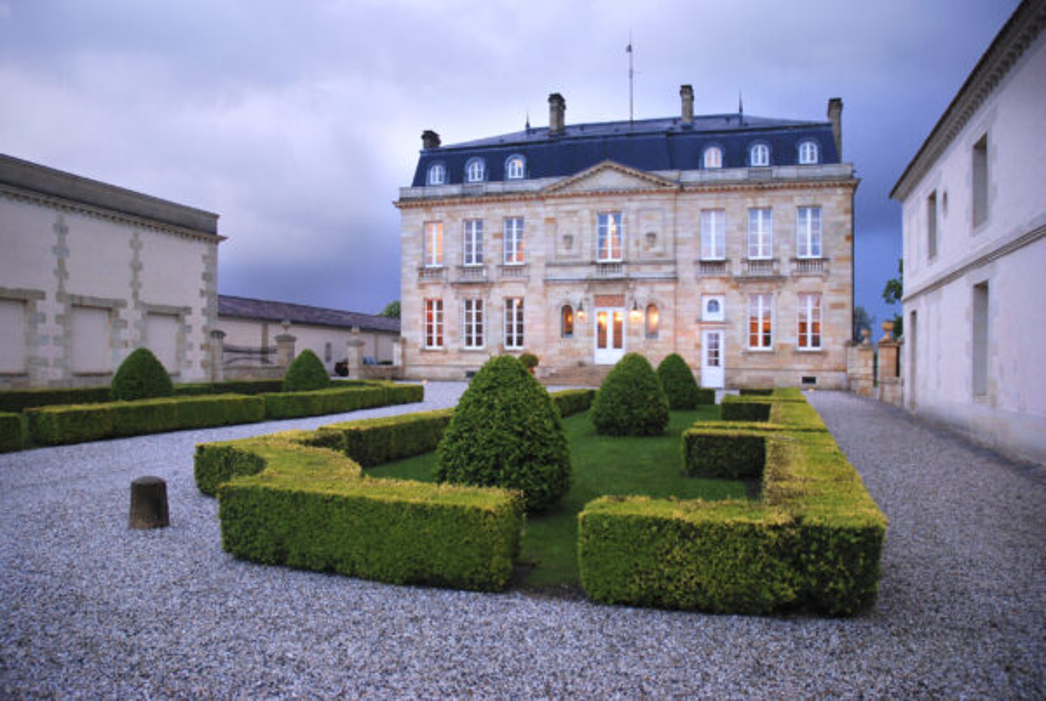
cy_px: 350
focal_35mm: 27
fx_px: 786
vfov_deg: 48.1
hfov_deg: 67.3
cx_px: 523
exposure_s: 1/30
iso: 400
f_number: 3.5
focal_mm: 18
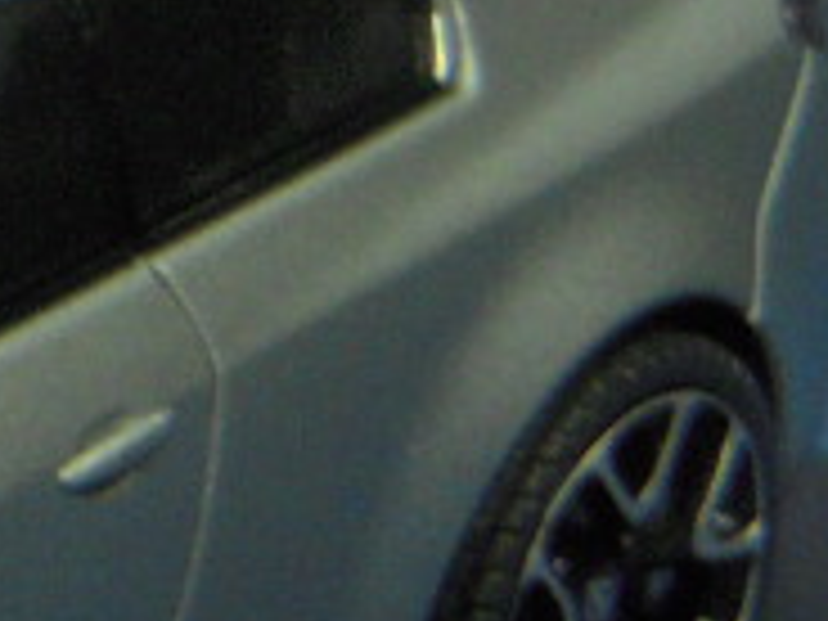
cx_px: -896
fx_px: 10812
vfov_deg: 3.3
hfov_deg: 4.3
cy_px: 990
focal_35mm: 452
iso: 400
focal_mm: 14.5
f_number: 4.7
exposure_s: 1/15
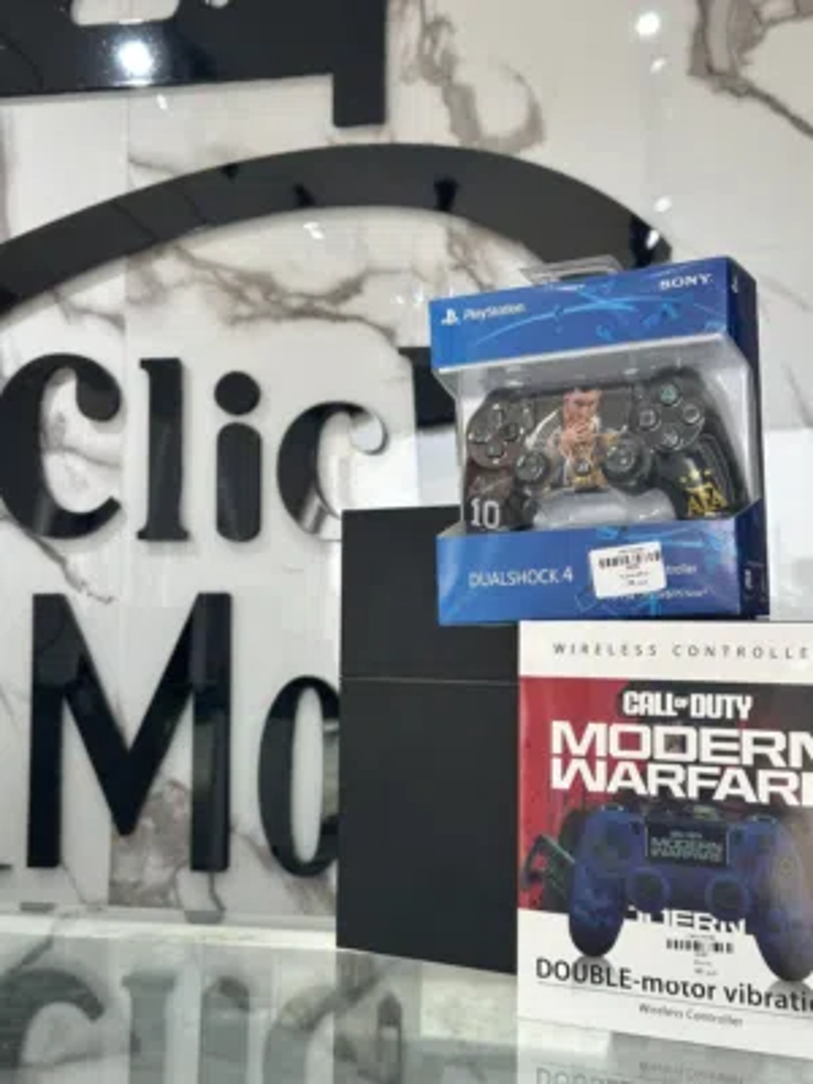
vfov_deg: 39.7
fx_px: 1503
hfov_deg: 30.3
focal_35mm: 48
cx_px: 406
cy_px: 542
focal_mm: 6.86
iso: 64
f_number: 1.78
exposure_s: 1/373
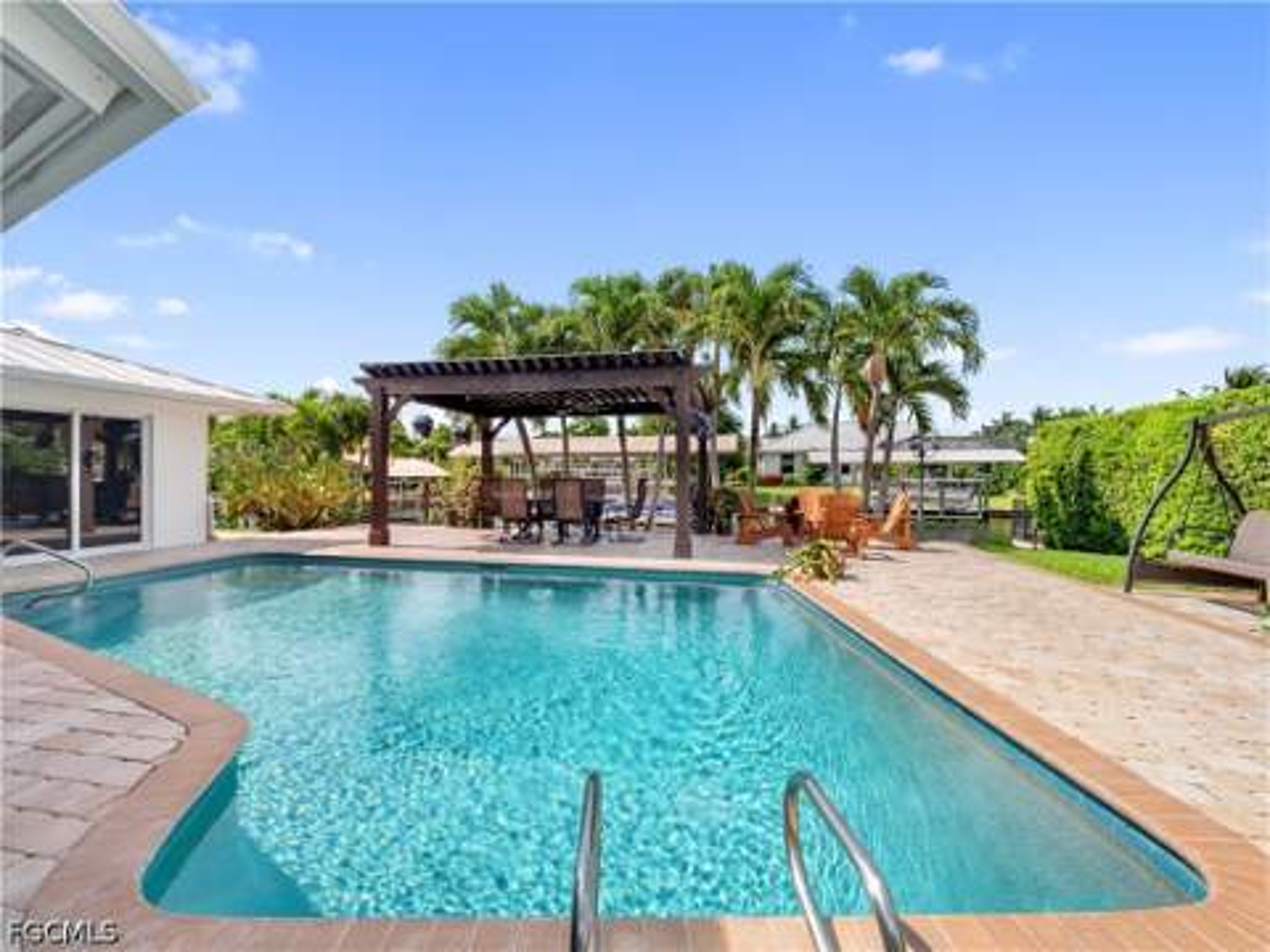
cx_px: 635
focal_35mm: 14
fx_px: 514
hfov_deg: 102.1
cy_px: 476
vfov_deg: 85.7
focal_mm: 7
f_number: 7.1
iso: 200
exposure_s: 1/320
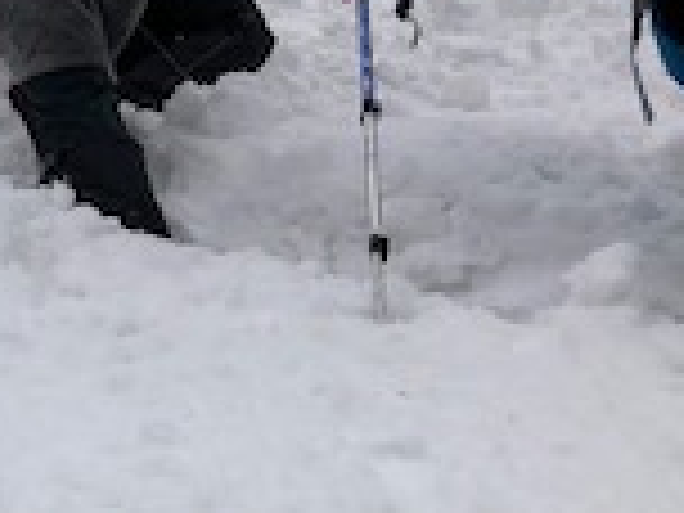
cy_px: -212
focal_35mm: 118
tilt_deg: +32.7
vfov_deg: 12.1
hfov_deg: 14.7
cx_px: -531
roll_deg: -0.6
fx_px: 2332
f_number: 1.8
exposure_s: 1/774
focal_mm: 3.99
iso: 20
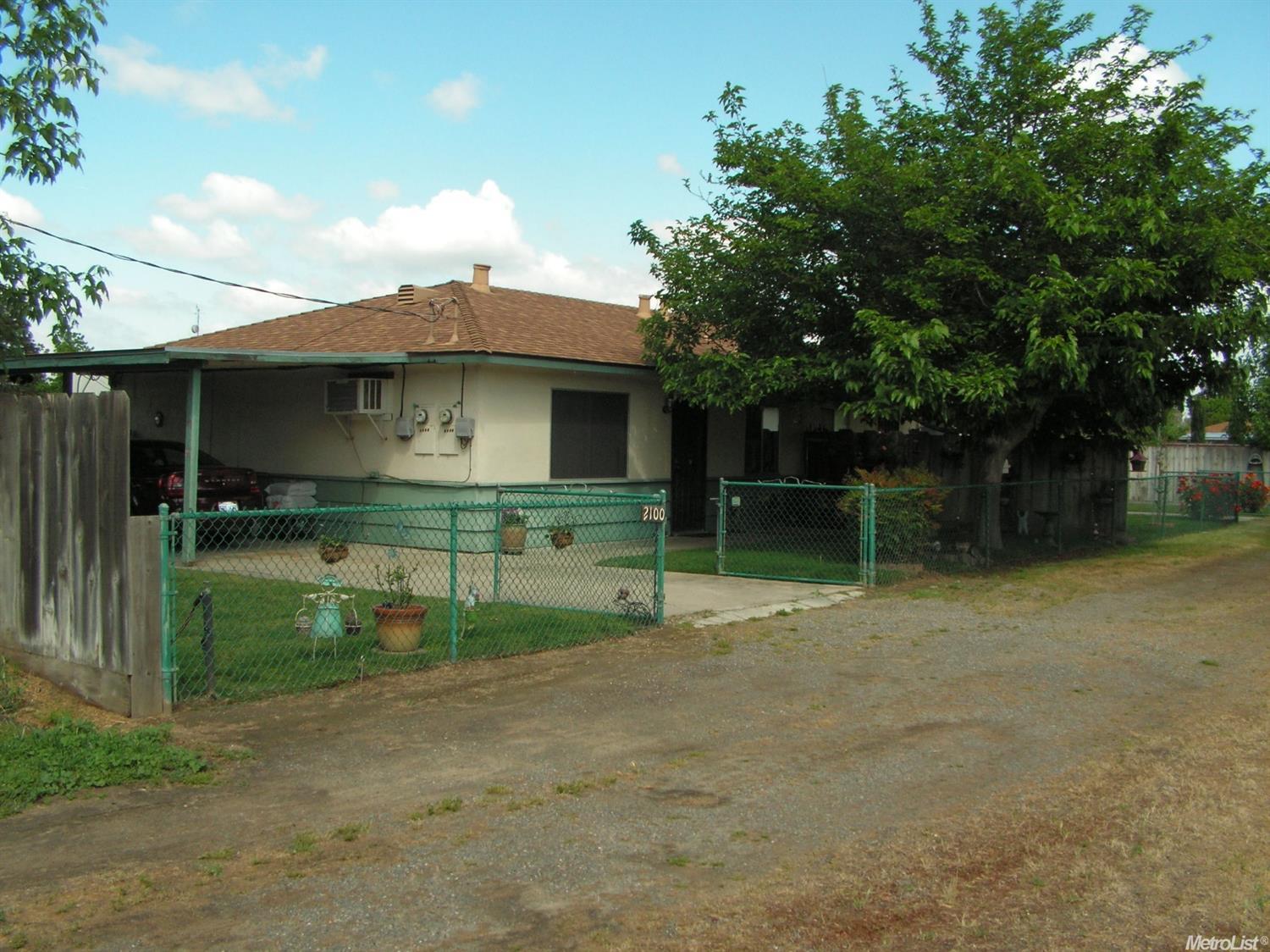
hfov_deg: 51.4
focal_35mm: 36
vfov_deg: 39.6
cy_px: 476
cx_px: 635
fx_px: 1320
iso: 64
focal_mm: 6
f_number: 3.2
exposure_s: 1/640
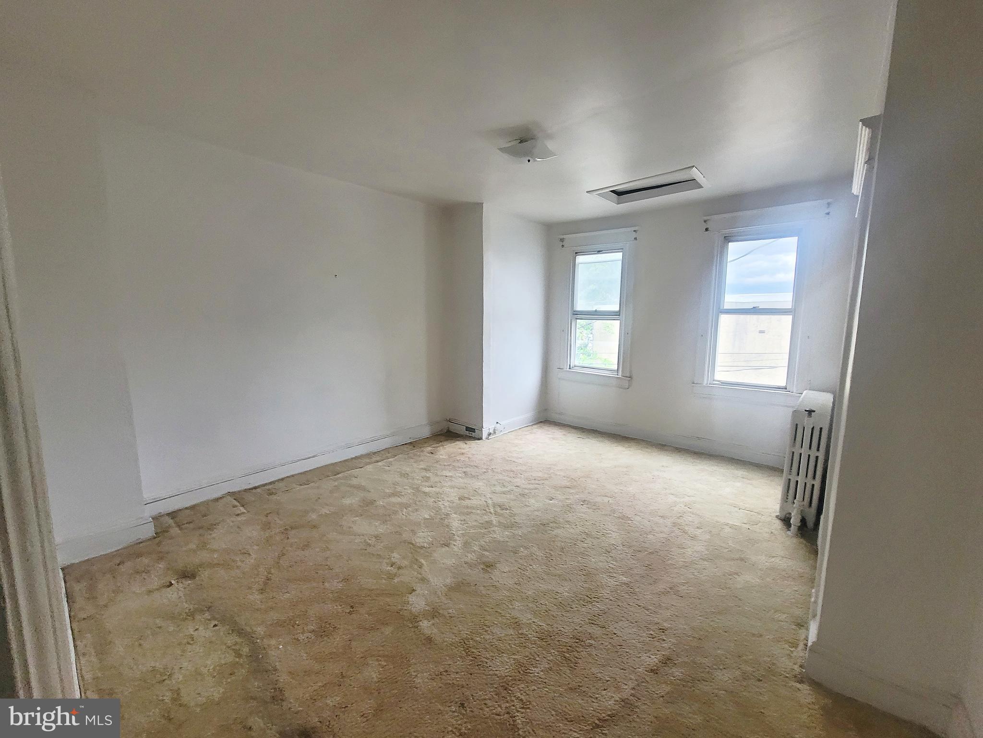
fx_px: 369
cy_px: 369
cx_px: 492
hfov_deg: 106.2
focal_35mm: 13
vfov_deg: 89.9
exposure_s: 1/60
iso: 200
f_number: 2.2
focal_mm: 2.2
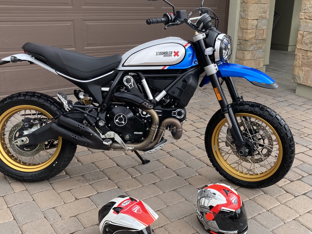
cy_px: 126
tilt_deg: -18.5
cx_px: 186
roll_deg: -3.3
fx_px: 361
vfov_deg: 35.9
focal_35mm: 40
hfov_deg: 46.6
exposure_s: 1/516
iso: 20
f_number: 1.8
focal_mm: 3.99
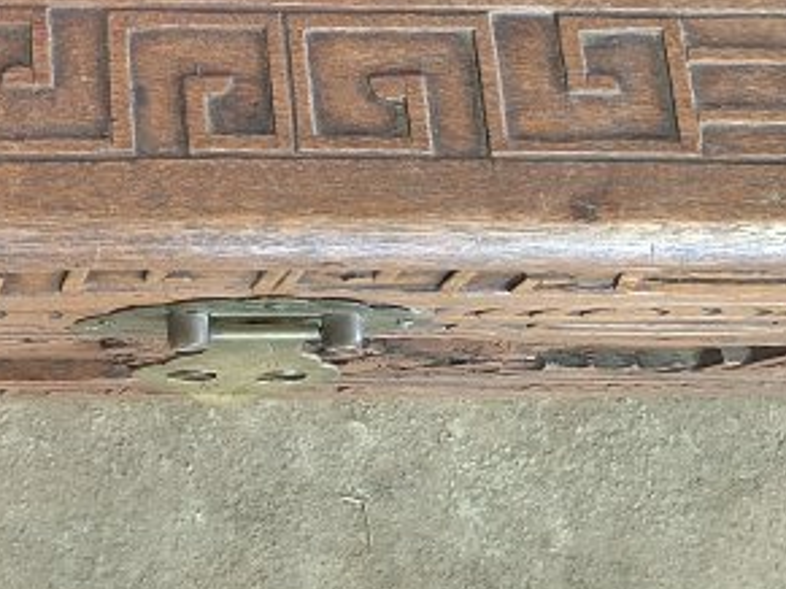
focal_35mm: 95
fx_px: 2156
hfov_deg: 19.5
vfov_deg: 13.9
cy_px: -451
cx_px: -143
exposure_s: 1/33
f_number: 1.8
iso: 320
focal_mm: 5.54
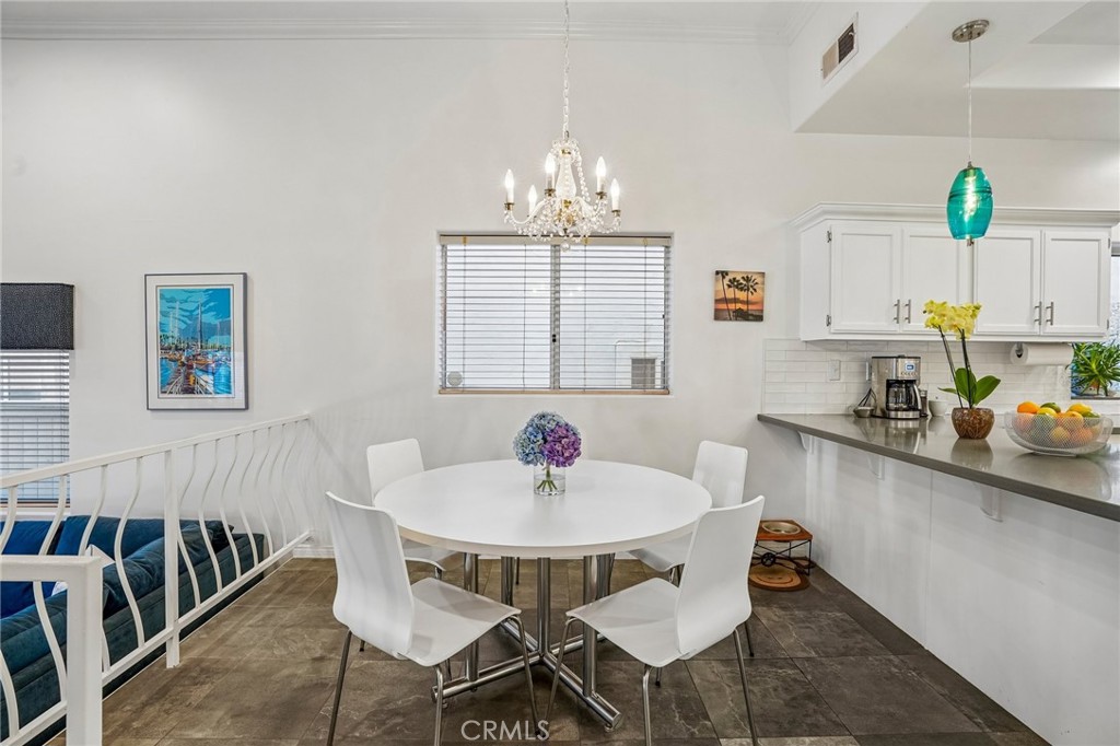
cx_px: 560
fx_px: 498
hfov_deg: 96.8
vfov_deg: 73.7
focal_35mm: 16
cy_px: 373
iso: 400
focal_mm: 16
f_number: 8
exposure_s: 1/13
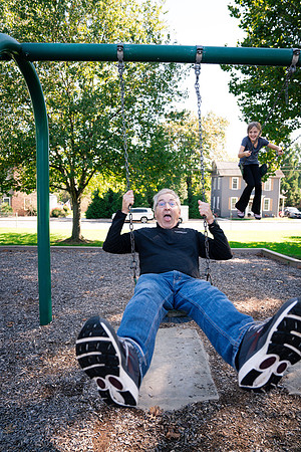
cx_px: 150
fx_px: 301
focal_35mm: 24
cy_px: 226
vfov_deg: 73.7
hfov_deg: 53.1
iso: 800
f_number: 3.5
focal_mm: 24
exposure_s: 1/1600
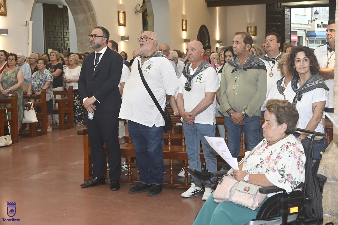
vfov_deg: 24.6
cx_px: 169
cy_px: 112
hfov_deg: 36.2
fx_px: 516
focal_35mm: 55
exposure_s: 1/60
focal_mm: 55
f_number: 5.6
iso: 5000
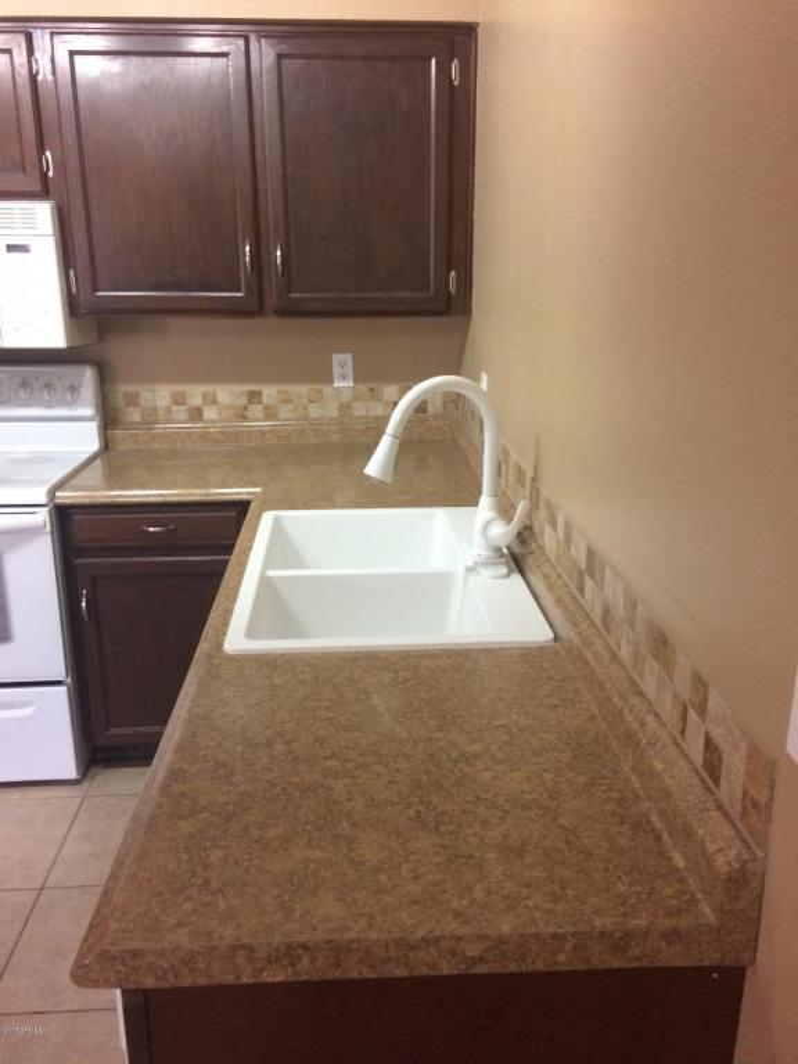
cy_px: 532
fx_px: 891
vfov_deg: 61.7
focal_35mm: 29
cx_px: 399
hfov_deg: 48.2
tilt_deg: -19.8
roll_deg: +2.6
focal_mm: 4.15
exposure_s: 1/30
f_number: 2.2
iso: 250
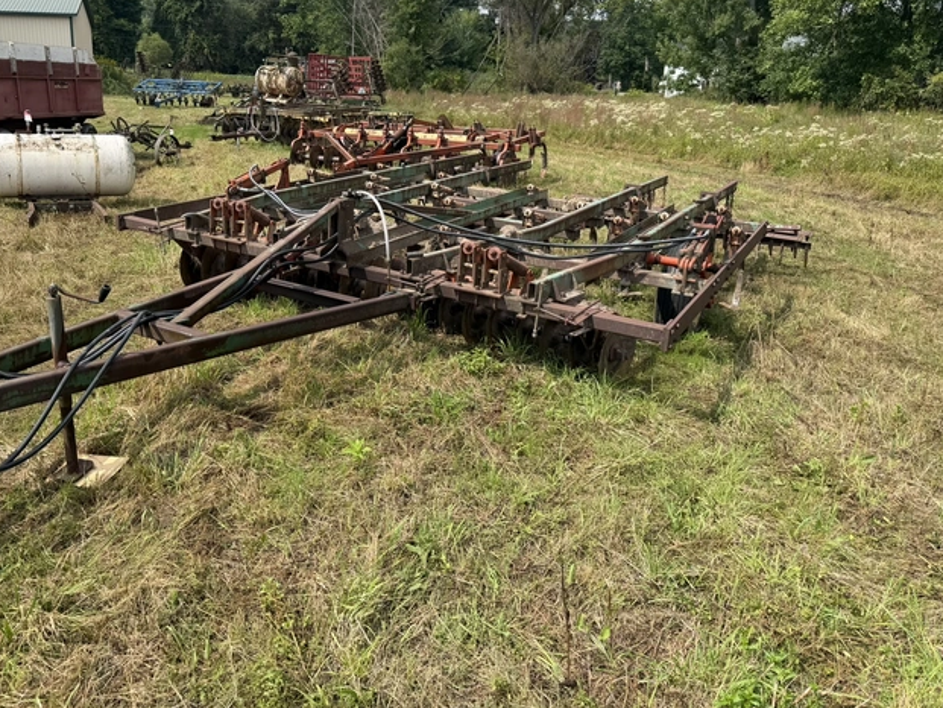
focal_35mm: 29
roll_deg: -2.4
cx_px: 378
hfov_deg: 61.1
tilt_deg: -12.6
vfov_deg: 48.0
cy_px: 288
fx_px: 790
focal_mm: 6.76
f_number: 1.78
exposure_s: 1/3021
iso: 80
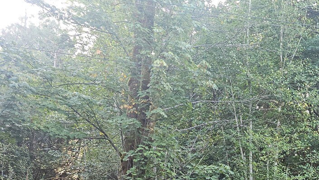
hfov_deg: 33.7
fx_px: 482
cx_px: 312
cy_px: 258
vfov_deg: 18.9
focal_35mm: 57
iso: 160
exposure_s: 1/120
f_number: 1.7
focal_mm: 6.3
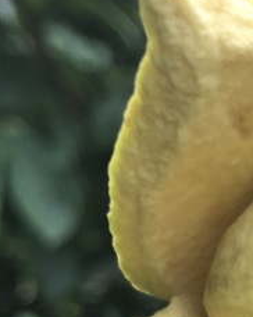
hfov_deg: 14.8
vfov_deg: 19.8
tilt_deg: +13.5
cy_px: 236
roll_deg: +4.2
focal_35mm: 96
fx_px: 900
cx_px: 382
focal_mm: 3.99
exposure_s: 1/40
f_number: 1.8
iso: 20
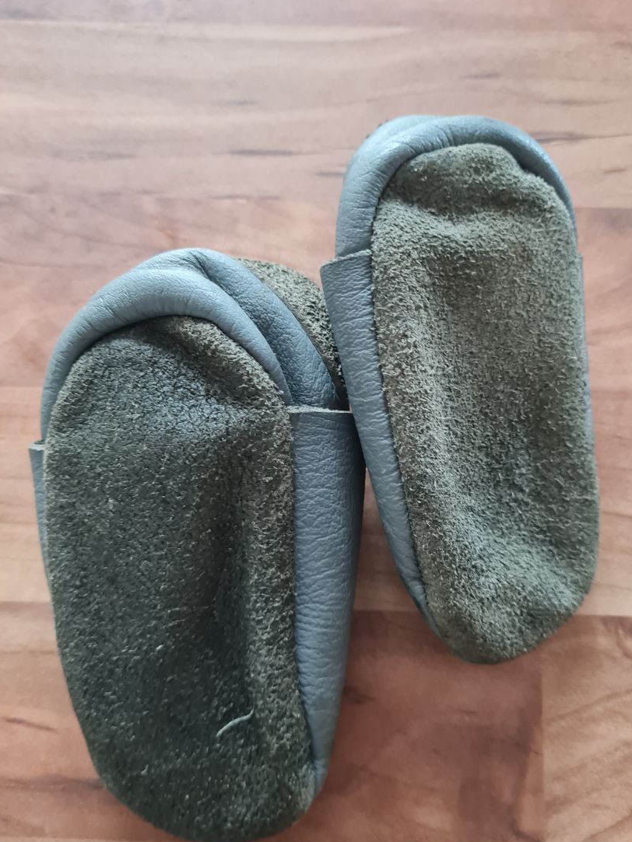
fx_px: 779
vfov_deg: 56.8
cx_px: 332
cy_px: 425
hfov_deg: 44.1
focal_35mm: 32
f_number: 1.8
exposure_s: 1/50
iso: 400
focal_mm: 5.4
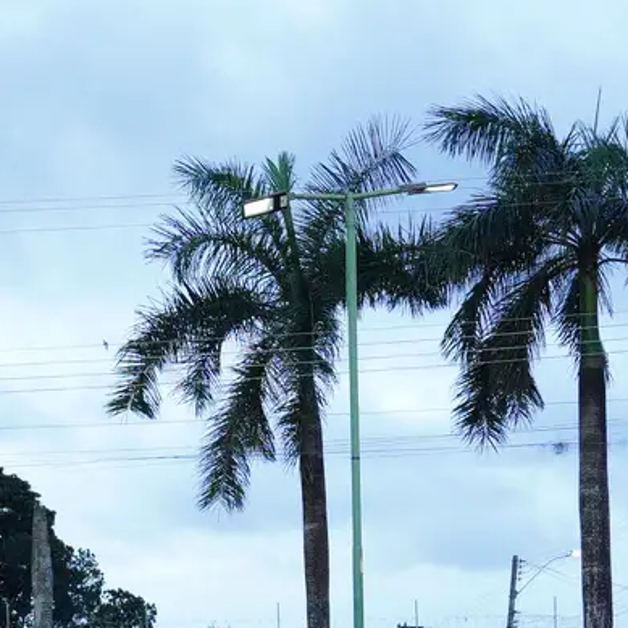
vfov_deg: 15.4
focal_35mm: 110
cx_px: -189
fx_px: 2258
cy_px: 719
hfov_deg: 15.1
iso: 6400
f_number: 2.8
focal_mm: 24
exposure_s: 1/160
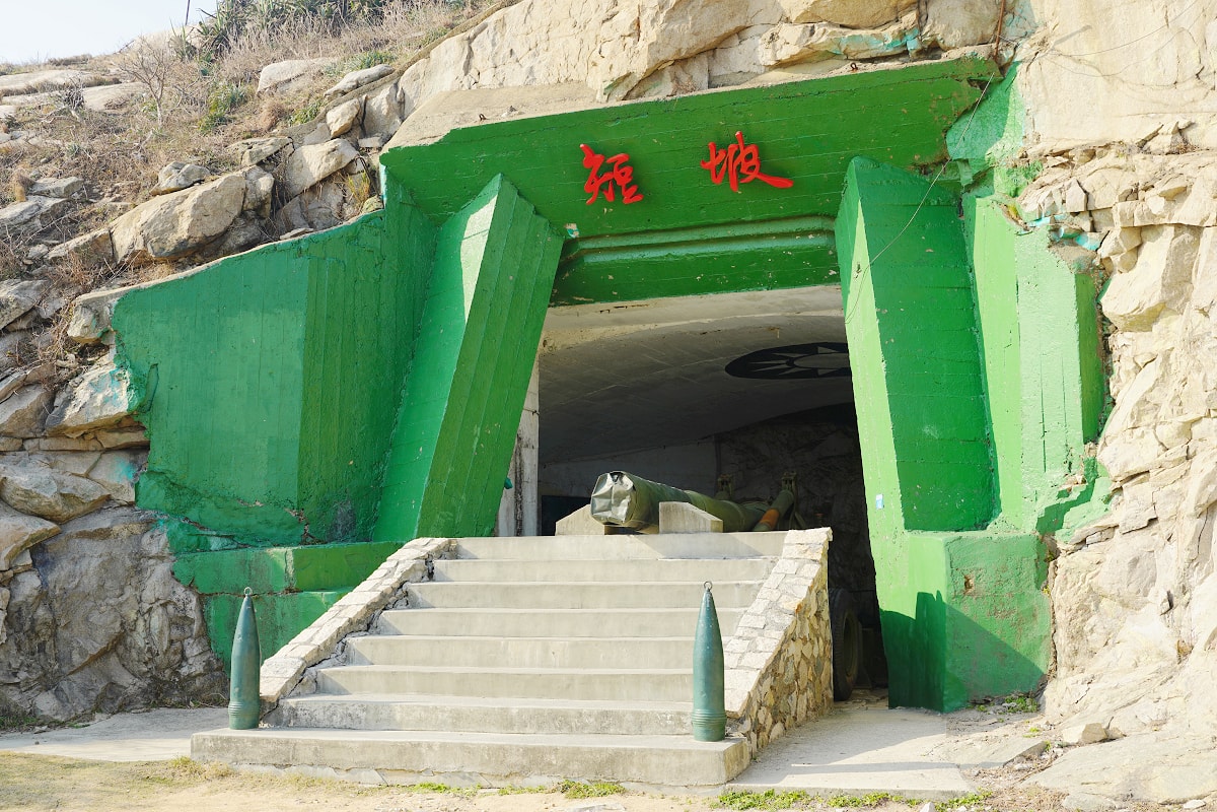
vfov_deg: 29.9
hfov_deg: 43.6
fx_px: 1521
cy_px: 406
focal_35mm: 45
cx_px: 608
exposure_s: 1/100
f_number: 6.3
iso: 100
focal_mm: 45
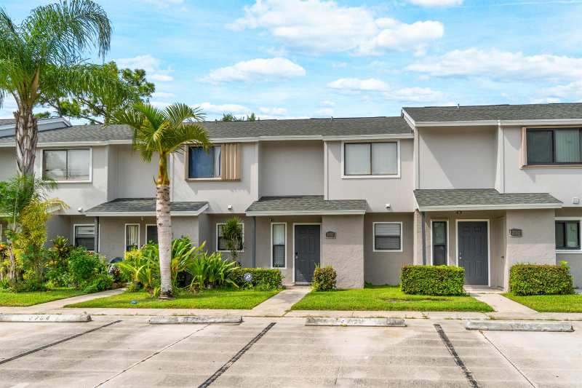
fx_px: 388
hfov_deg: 73.8
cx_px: 291
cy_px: 194
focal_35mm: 24
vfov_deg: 53.1
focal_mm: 16
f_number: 8
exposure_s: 1/250
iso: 160
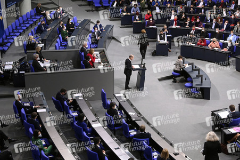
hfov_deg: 28.9
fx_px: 466
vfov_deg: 19.4
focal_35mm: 70
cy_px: 80
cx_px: 120
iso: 8000
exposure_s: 1/250
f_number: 5.6
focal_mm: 70
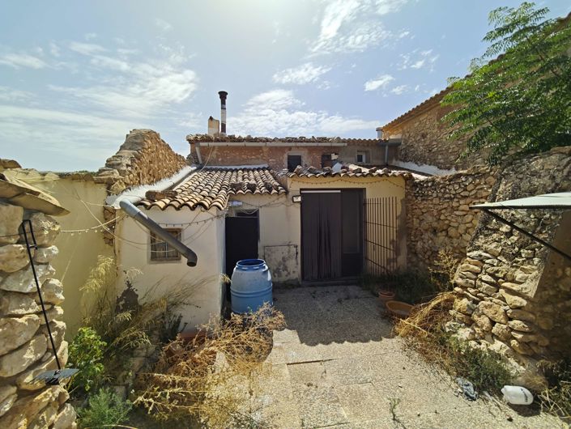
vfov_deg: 85.8
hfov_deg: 102.0
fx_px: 231
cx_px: 286
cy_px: 214
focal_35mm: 14
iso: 50
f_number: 2.2
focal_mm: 2.16
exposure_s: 1/1131
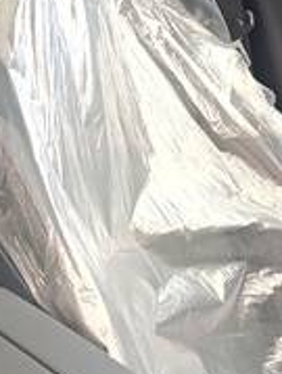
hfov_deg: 17.3
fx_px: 833
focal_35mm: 77
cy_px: -173
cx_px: -144
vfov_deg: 21.5
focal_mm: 6.14
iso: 400
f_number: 1.6
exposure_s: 1/100
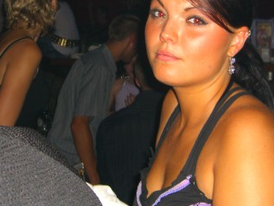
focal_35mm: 71
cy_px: 70
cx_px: 114
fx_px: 562
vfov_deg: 20.7
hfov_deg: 27.4
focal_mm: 7.9
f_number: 2.8
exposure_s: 1/60
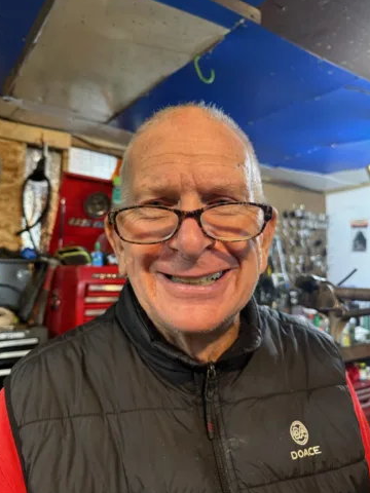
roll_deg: -2.9
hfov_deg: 54.9
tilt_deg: +6.8
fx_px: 356
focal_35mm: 25
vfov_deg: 69.4
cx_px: 186
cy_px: 242
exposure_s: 1/60
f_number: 1.78
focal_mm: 6.76
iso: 320
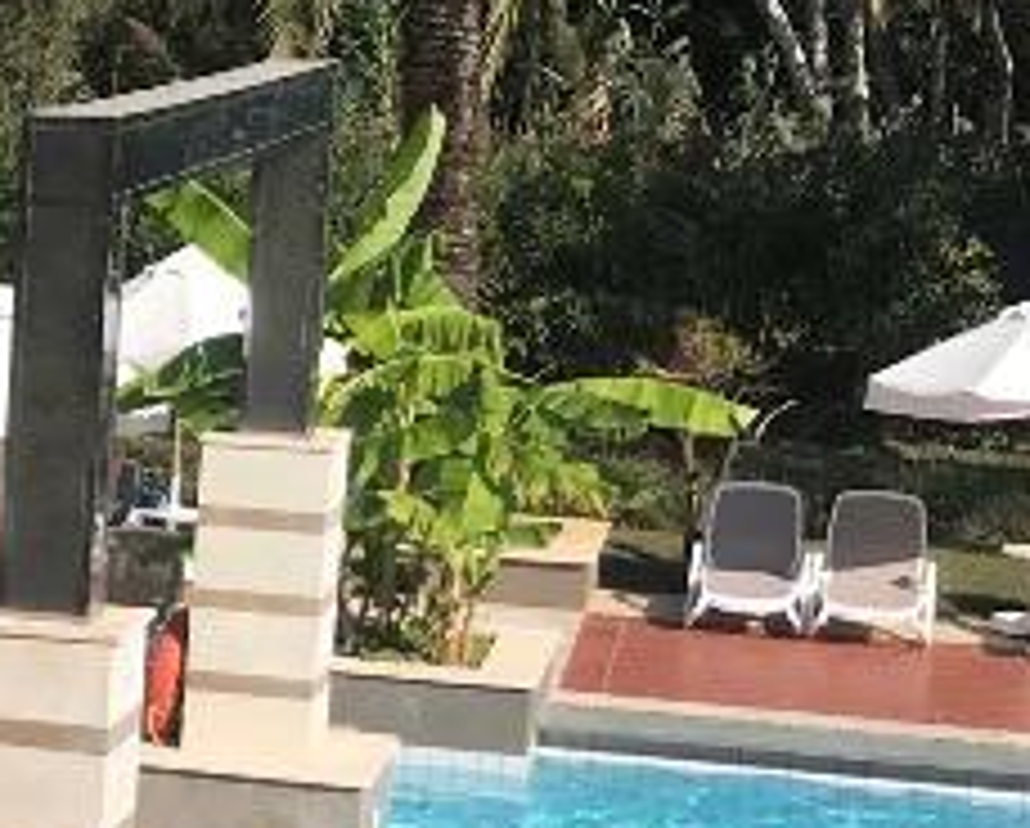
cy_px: 603
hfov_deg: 13.1
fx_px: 3725
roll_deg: +1.6
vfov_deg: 12.6
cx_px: -1187
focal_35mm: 122
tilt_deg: -10.0
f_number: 1.8
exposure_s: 1/2994
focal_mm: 3.99
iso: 20
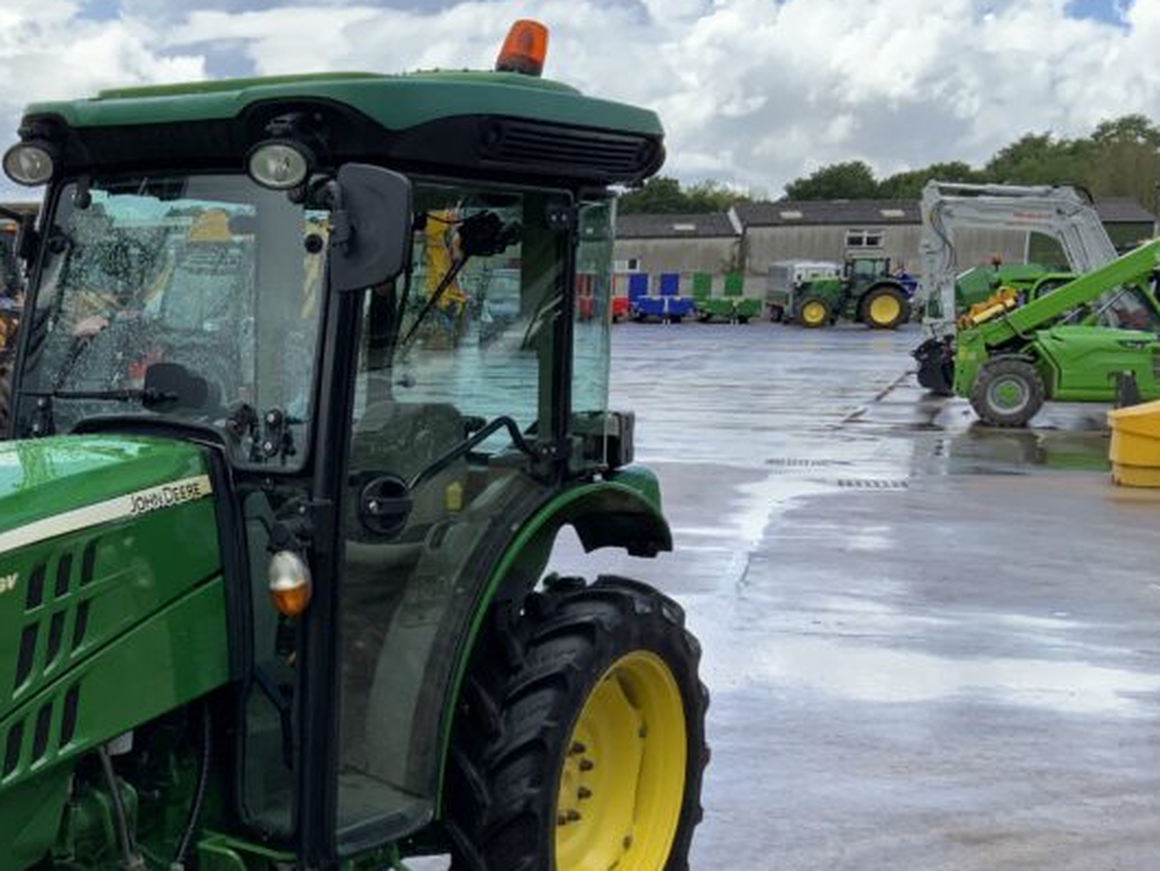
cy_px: 667
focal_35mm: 56
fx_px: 1877
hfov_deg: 32.9
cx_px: 155
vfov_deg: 25.8
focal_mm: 3
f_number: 1.8
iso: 16
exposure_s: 1/1098
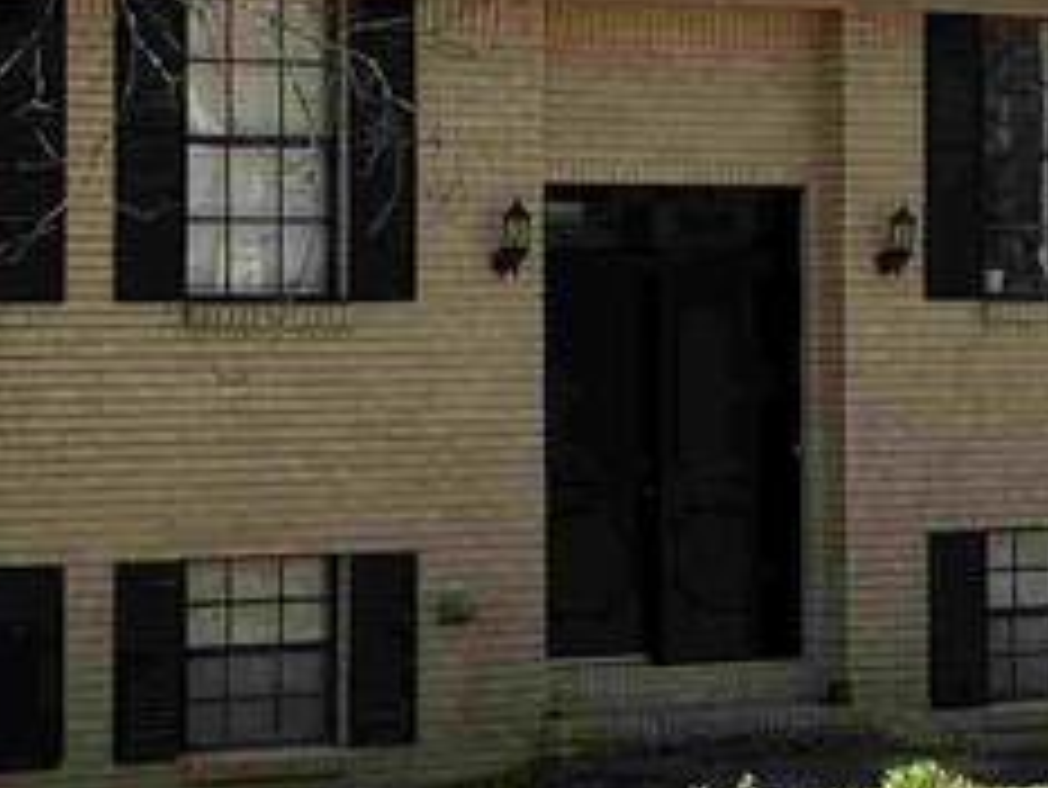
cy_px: 158
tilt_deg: +1.4
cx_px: 355
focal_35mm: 143
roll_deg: +0.0
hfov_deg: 13.8
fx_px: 4332
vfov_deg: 10.4
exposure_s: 1/1056
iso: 50
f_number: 1.6
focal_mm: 5.1
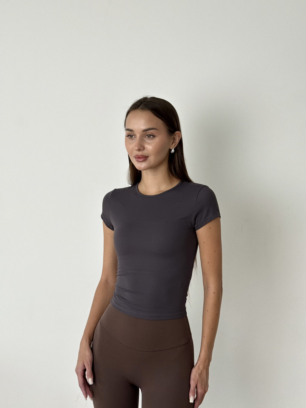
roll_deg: -1.5
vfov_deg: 39.7
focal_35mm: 48
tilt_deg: -3.2
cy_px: 204
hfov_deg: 30.3
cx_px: 153
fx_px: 566
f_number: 1.78
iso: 64
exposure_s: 1/196
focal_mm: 6.76
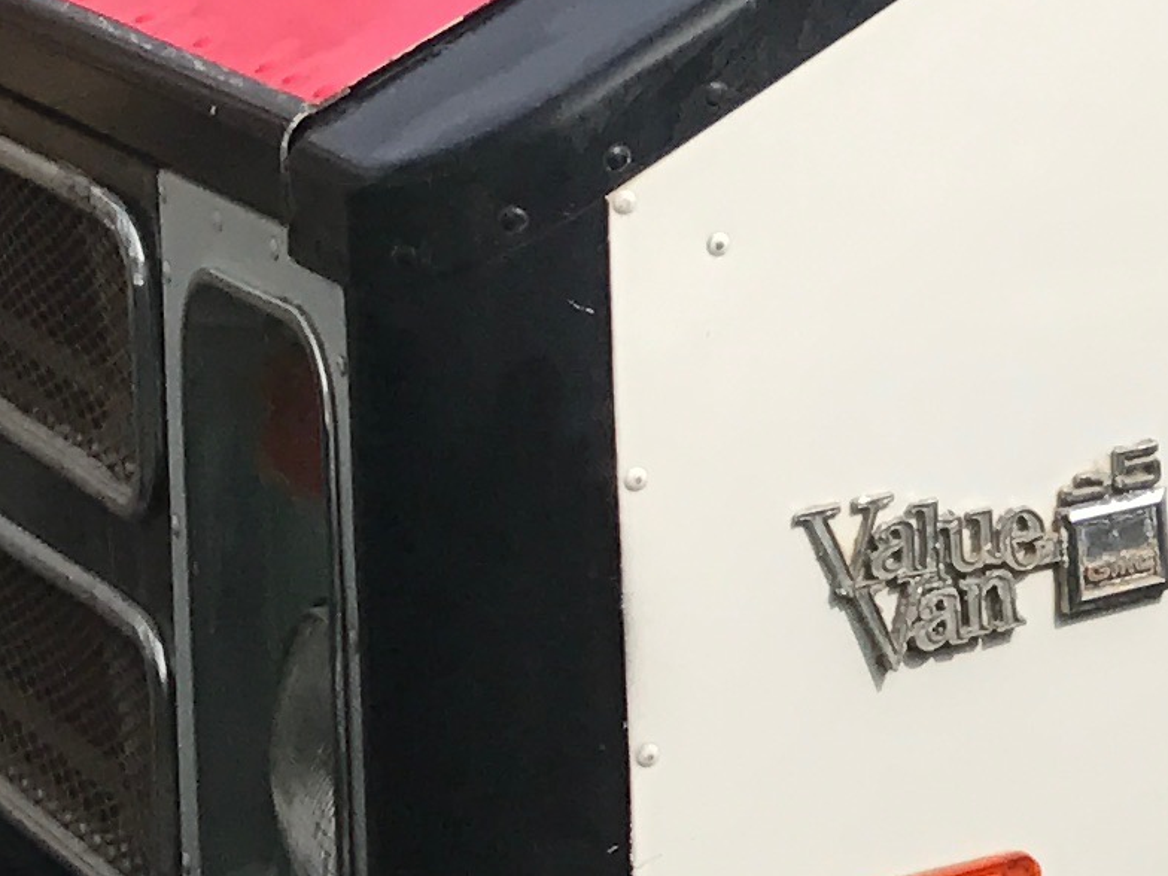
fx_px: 4859
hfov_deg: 11.9
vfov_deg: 9.9
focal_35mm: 144
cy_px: -578
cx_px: 2501
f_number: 1.8
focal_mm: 3.99
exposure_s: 1/3690
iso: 20
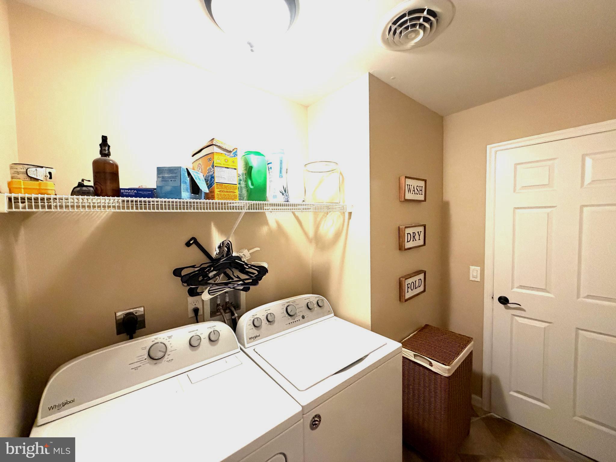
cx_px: 308
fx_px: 249
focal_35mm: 14
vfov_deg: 85.7
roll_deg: +1.9
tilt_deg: -2.5
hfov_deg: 102.1
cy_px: 231
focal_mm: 2.22
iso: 640
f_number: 2.2
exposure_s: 1/60
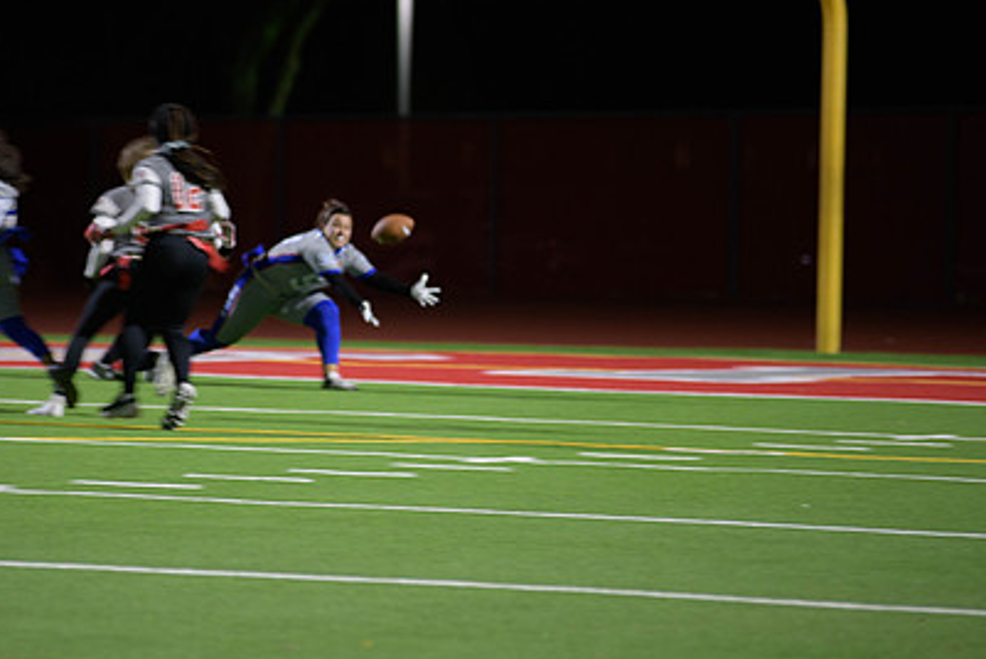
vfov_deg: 4.8
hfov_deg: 7.1
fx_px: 7921
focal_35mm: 289
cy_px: 321
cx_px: 364
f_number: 2.8
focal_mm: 200
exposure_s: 1/200
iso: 1100
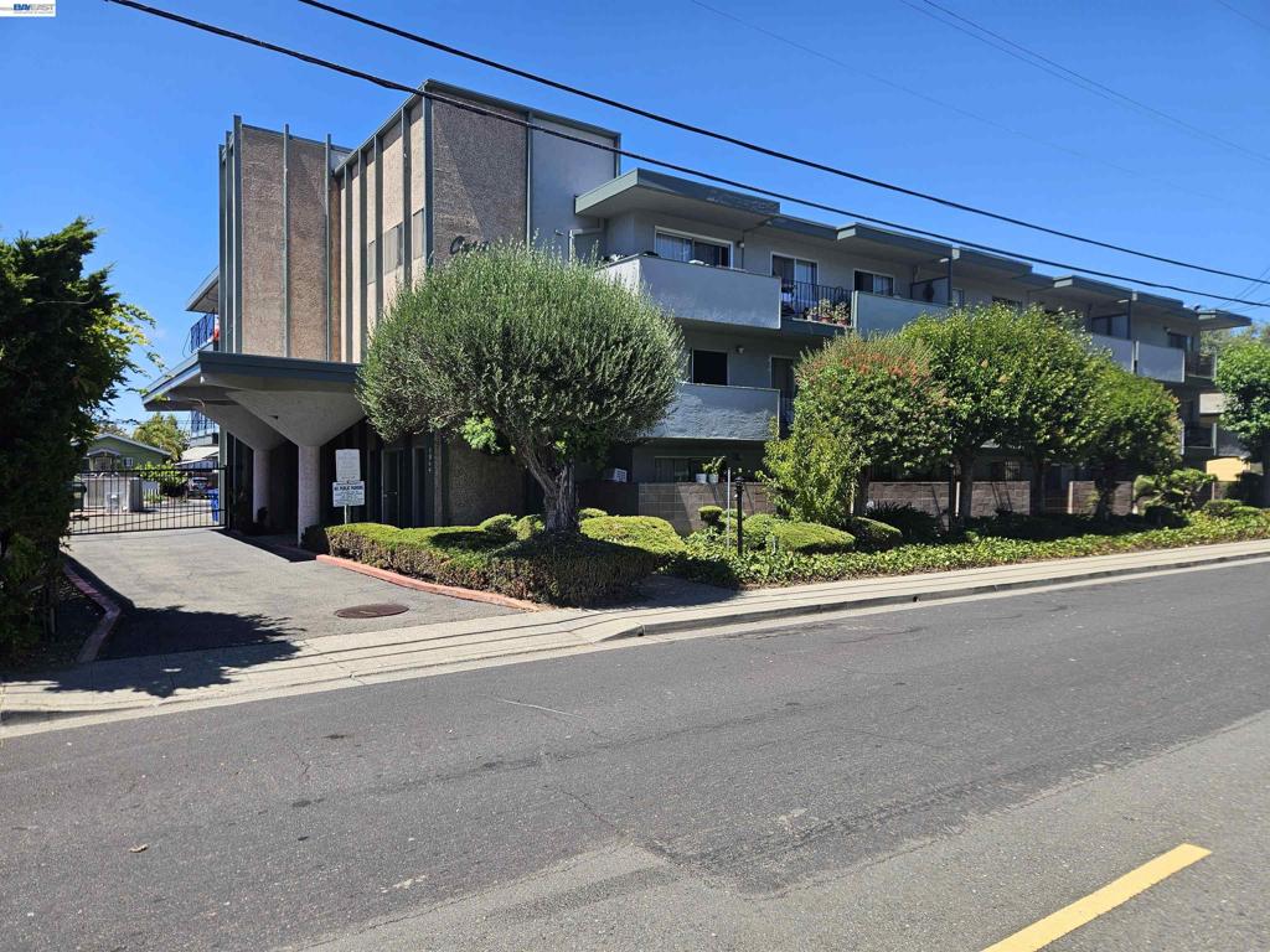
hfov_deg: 73.9
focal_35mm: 23
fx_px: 844
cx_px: 635
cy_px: 476
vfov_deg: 58.9
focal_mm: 5.4
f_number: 1.8
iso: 25
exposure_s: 1/1093
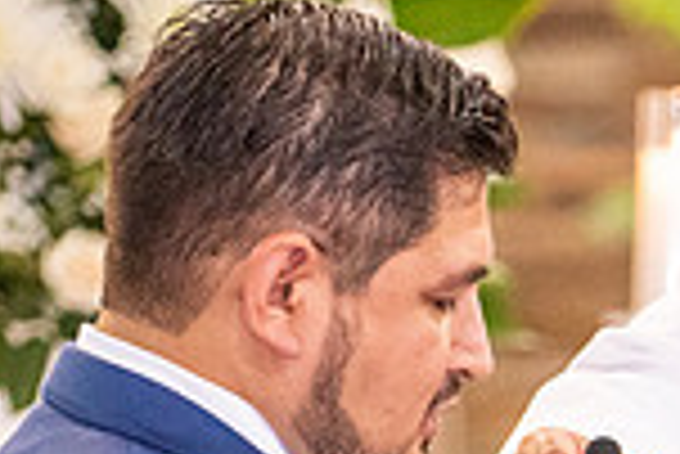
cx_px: 1064
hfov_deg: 2.7
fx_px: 14256
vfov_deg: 1.8
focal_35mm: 754
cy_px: 866
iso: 2000
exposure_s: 1/160
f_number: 2.8
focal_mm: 155
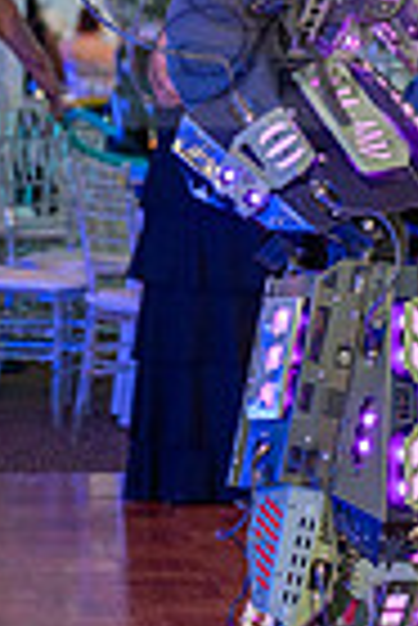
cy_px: 23
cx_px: 494
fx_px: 3943
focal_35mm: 227
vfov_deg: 9.0
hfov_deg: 6.0
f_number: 2.8
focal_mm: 70
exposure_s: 1/200
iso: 1250
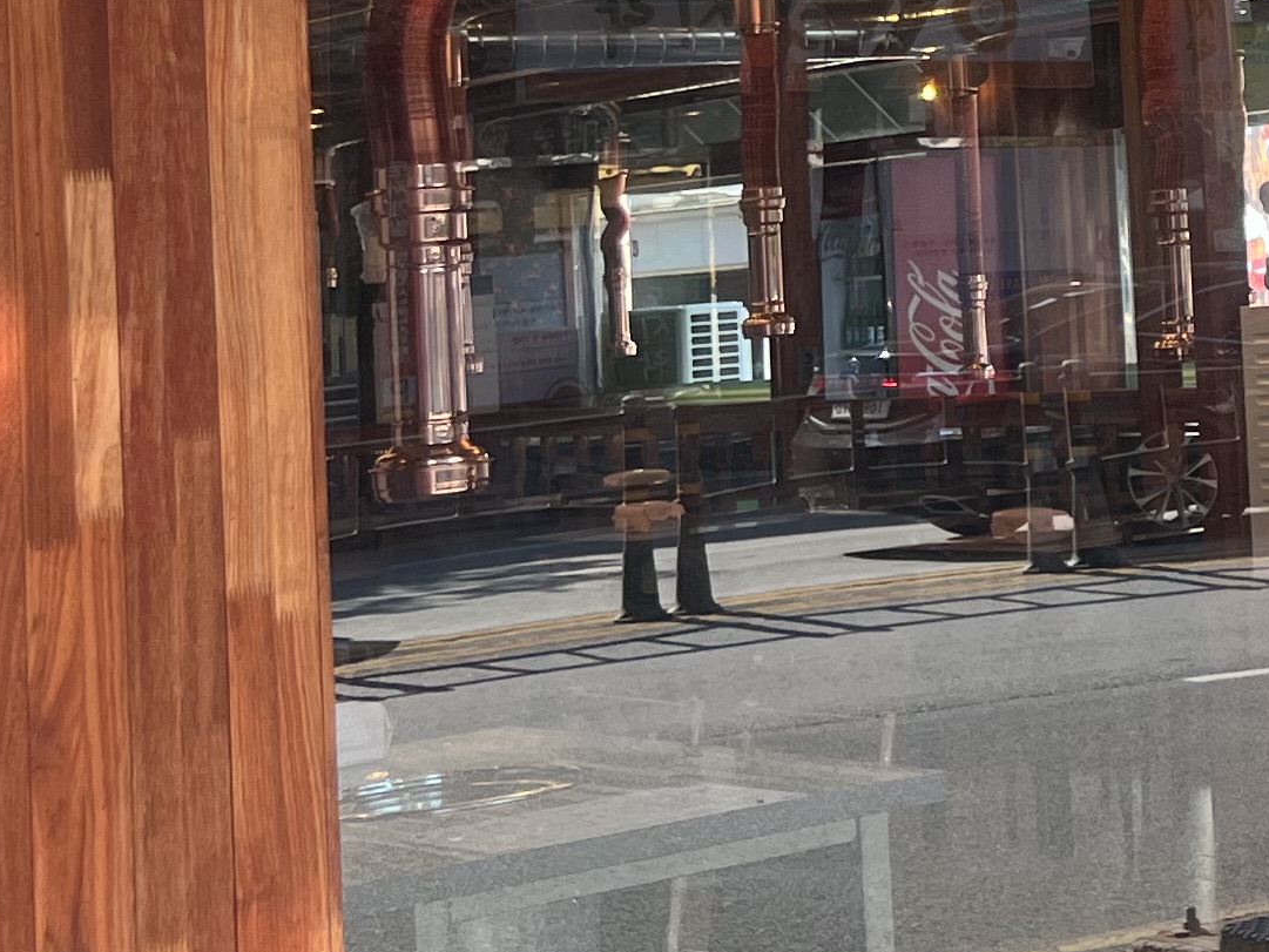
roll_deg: +4.9
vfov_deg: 14.8
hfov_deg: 17.8
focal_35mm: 97
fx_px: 3556
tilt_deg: +4.5
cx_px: 1977
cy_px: -129
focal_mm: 5.7
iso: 50
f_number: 1.5
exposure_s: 1/389
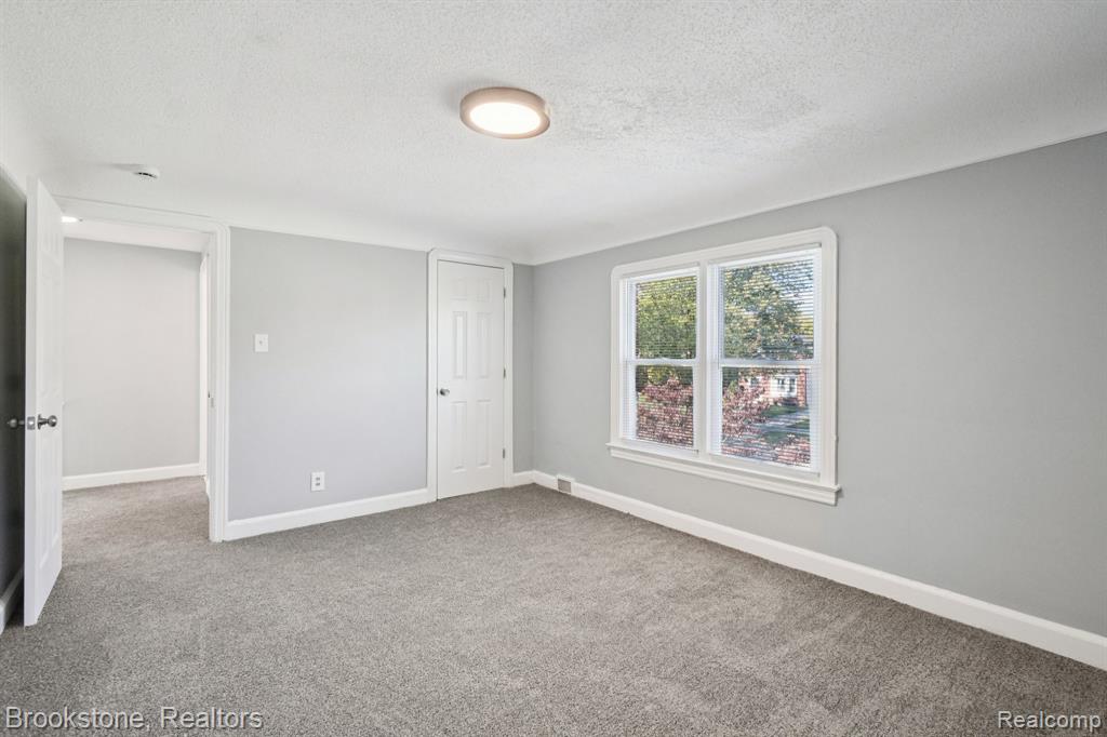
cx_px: 554
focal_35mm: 15
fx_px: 461
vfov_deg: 77.3
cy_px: 368
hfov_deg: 100.4
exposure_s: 1/30
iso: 500
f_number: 8
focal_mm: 10
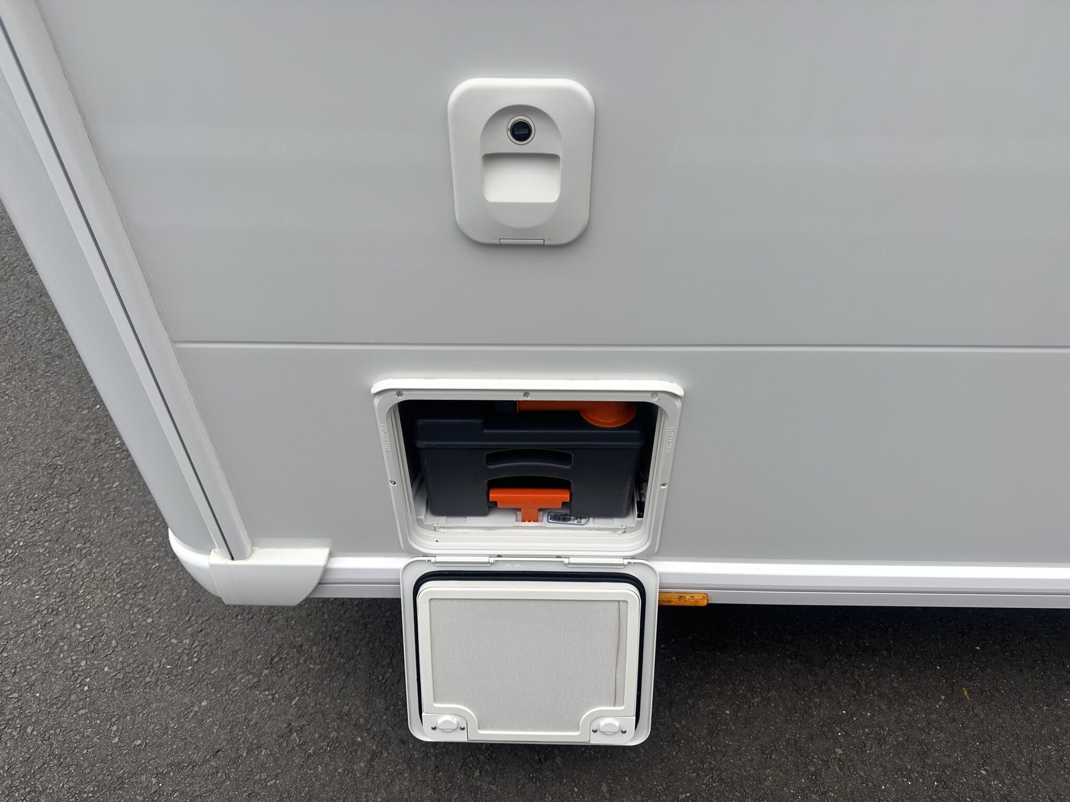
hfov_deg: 71.6
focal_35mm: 24
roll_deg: +1.6
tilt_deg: -39.8
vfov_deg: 56.8
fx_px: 742
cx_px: 535
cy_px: 401
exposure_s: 1/2809
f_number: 1.78
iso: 80
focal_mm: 6.86
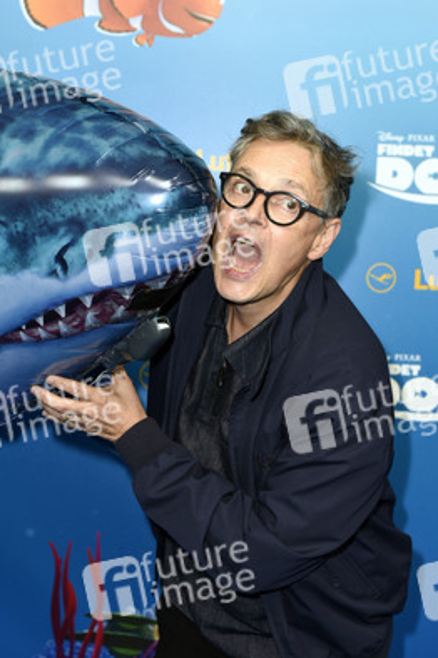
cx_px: 217
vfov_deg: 31.9
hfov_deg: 21.5
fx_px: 1152
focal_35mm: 63
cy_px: 331
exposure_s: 1/250
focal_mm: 62
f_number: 5.6
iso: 640
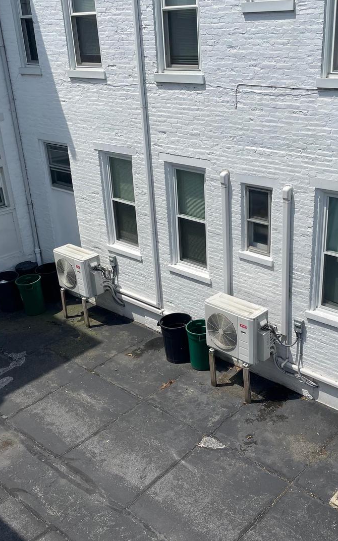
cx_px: 229
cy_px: 271
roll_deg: +1.0
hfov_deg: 34.1
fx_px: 546
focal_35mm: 37
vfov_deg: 52.8
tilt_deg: -24.5
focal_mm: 4.2
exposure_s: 1/7299
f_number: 1.6
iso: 32
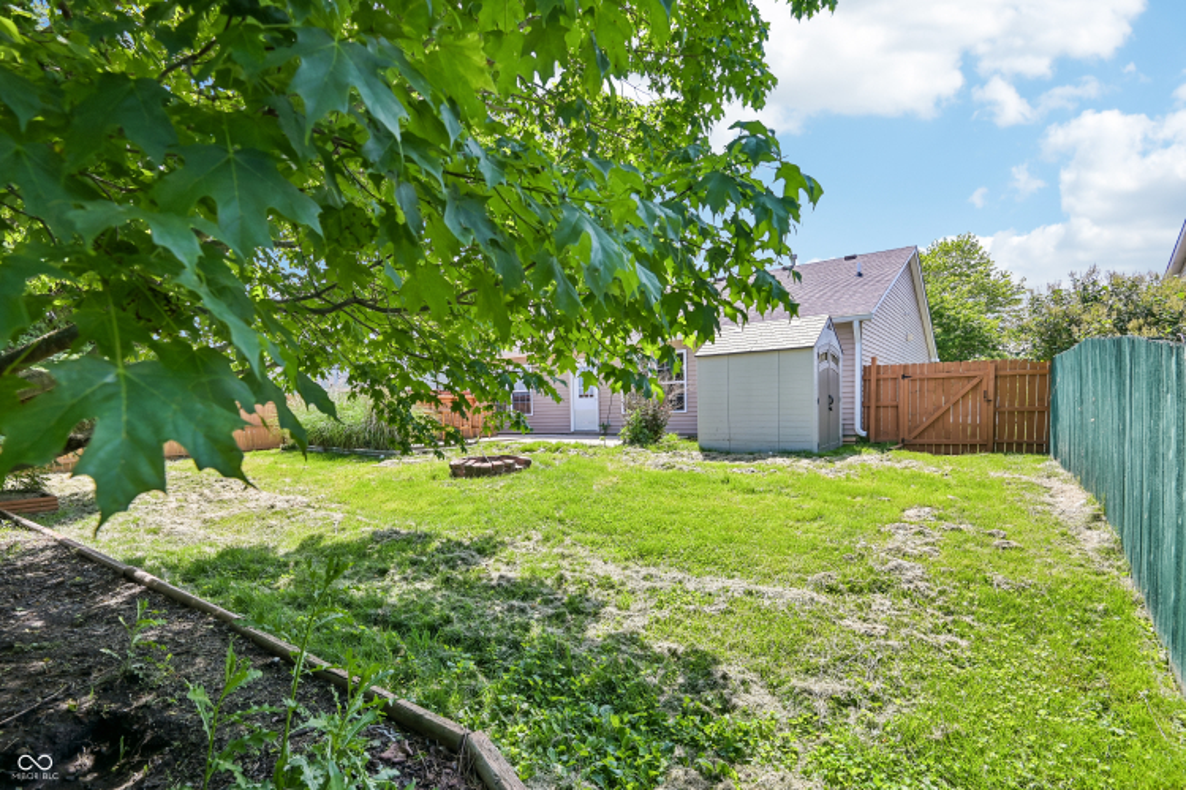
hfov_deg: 96.7
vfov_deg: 73.7
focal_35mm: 16
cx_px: 593
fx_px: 527
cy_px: 395
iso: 100
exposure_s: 1/100
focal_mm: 16
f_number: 8
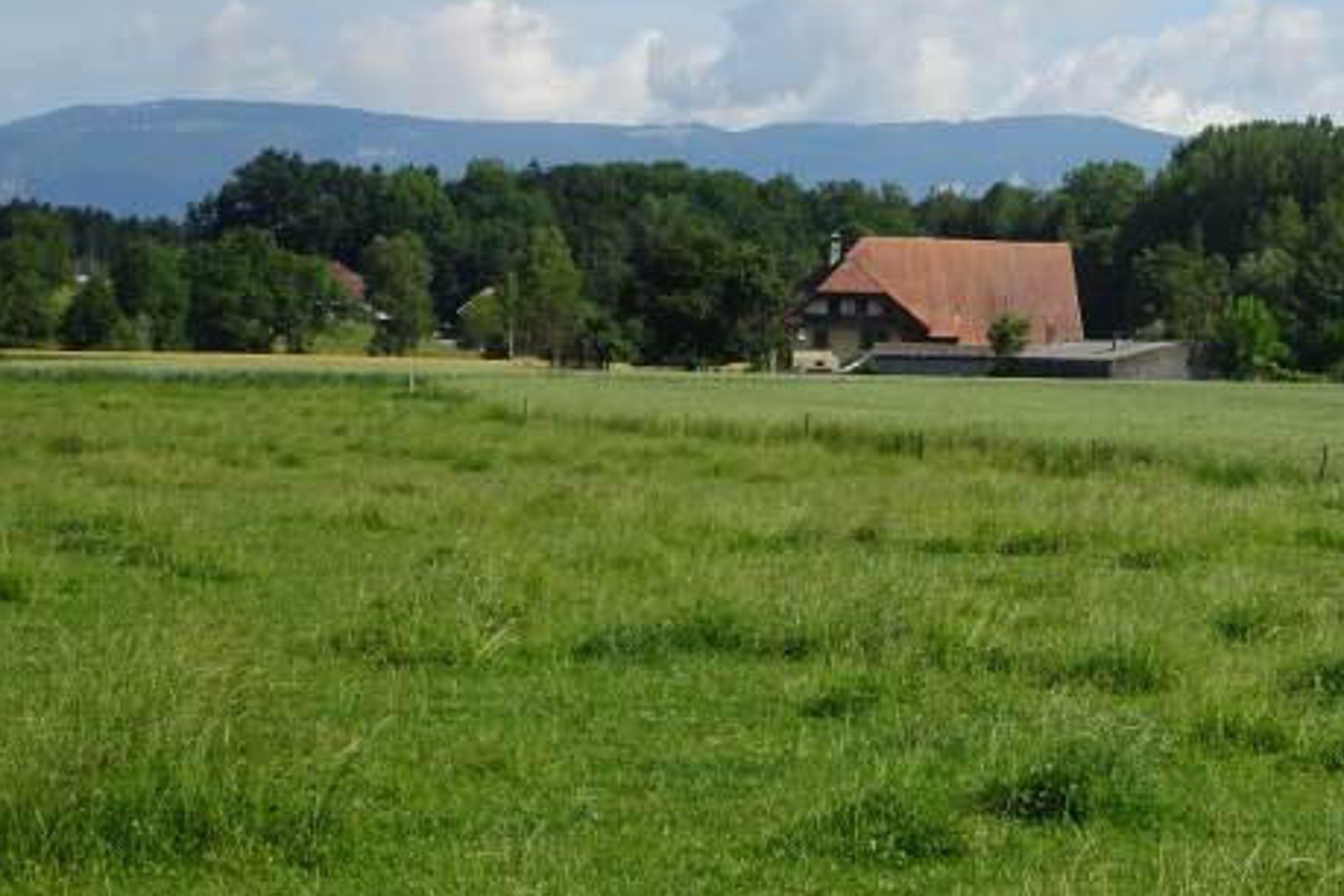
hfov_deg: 17.5
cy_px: 190
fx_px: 4330
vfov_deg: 11.8
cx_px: 1113
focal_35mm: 116
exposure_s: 1/640
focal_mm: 10.95
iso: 80
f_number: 4.5
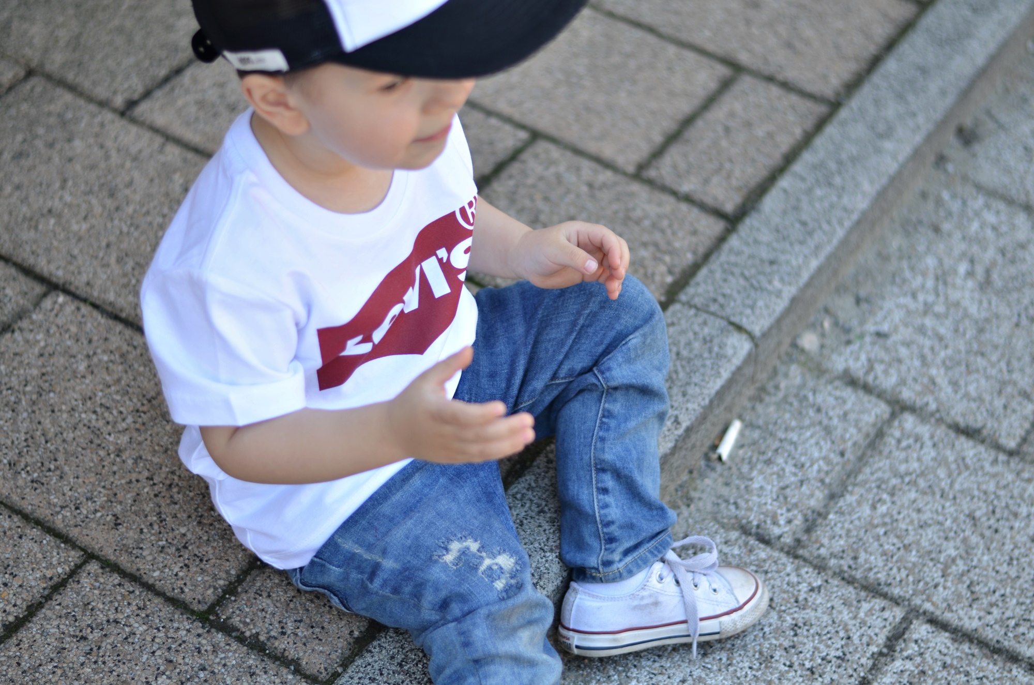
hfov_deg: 27.0
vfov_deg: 18.1
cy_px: 342
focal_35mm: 75
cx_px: 517
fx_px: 2150
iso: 100
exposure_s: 1/400
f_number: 1.8
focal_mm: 50
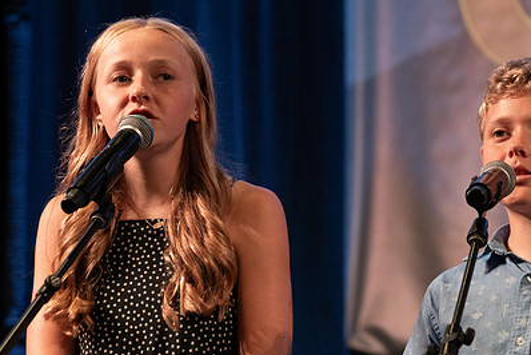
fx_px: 3764
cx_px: 320
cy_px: 184
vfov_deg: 5.4
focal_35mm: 255
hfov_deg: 8.1
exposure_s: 1/250
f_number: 6.3
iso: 6400
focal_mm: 175
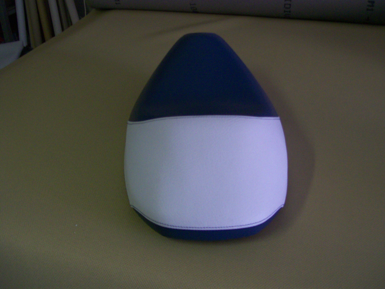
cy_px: 144
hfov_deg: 51.4
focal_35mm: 36
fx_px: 400
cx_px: 192
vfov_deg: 39.7
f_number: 2.7
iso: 149
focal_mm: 6
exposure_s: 1/32
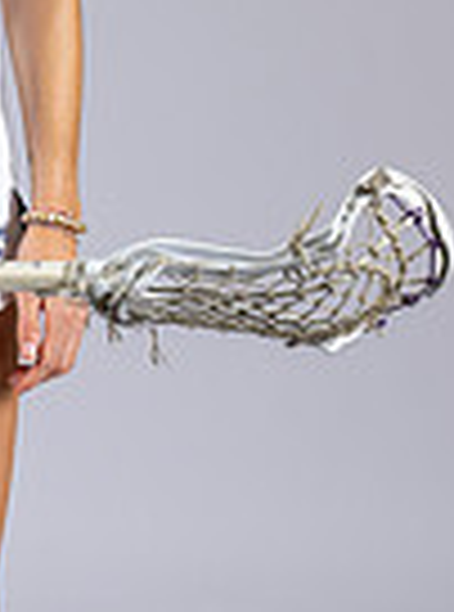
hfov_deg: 4.2
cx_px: -137
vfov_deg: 5.6
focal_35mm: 351
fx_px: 6177
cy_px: -174
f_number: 6.3
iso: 250
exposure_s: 1/200
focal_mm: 70
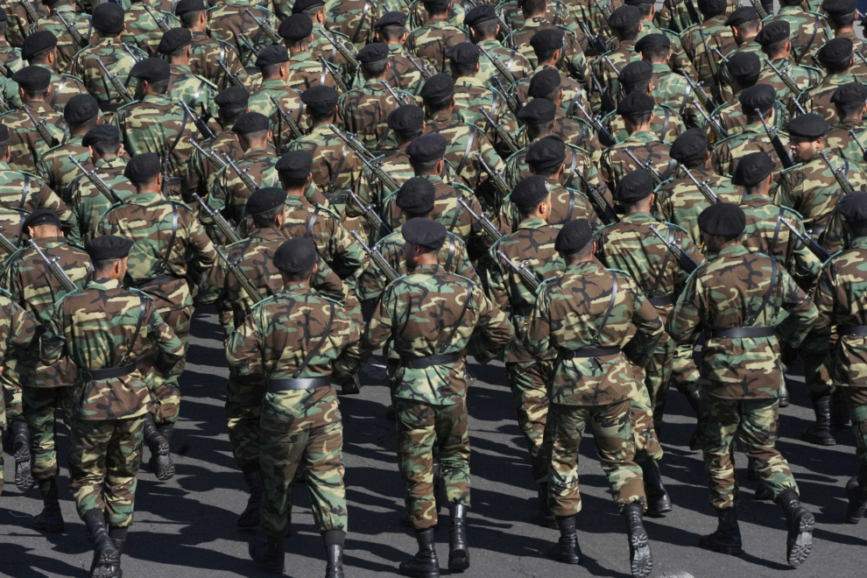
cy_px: 289
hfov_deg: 9.2
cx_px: 434
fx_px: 5394
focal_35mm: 224
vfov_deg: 6.1
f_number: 13
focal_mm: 224
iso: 1000
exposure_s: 1/1600
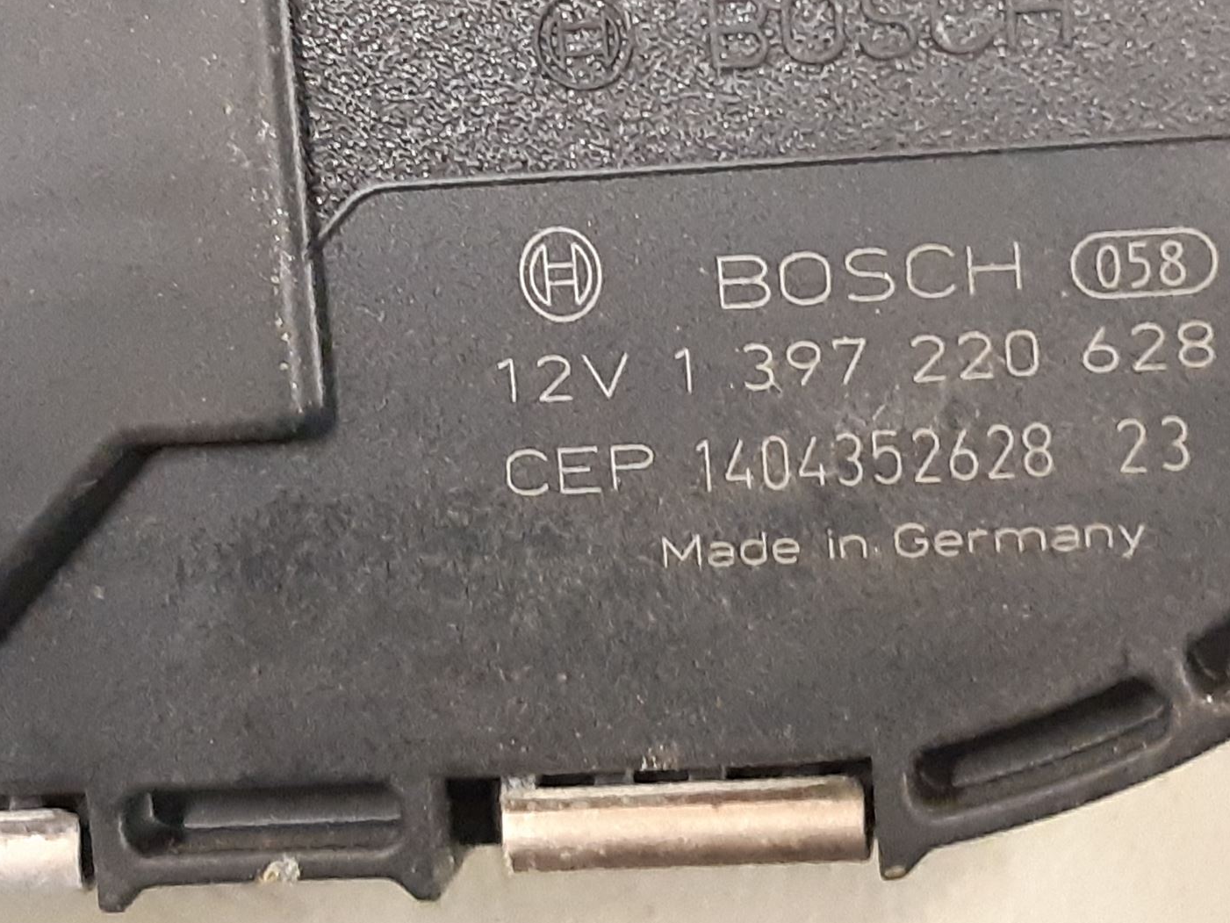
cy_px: 374
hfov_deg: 48.7
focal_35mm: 38
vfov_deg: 37.6
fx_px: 1350
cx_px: 740
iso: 500
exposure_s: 1/25
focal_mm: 3.93
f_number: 1.7
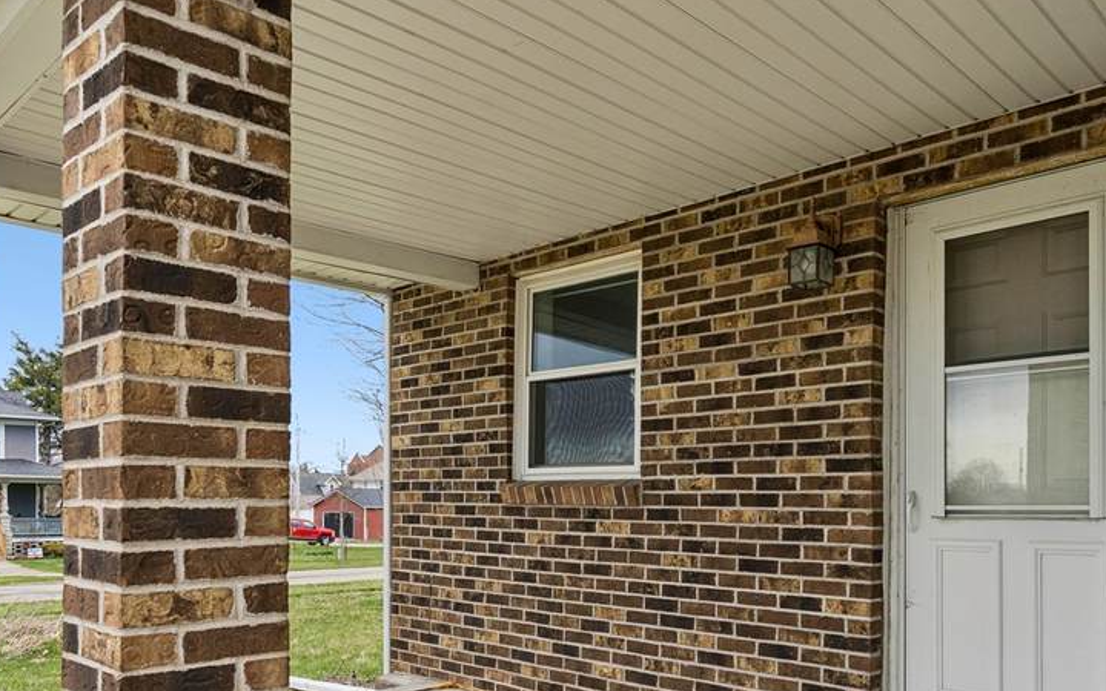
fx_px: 874
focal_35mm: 29
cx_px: 596
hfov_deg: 64.5
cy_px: 515
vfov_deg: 41.9
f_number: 9
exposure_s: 1/125
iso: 400
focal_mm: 16
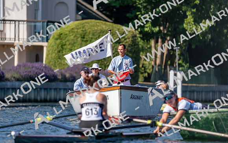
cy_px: 68
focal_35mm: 478
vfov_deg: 2.7
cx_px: 114
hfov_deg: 4.4
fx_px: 2970
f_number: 6.3
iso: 250
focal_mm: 467
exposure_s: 1/1600
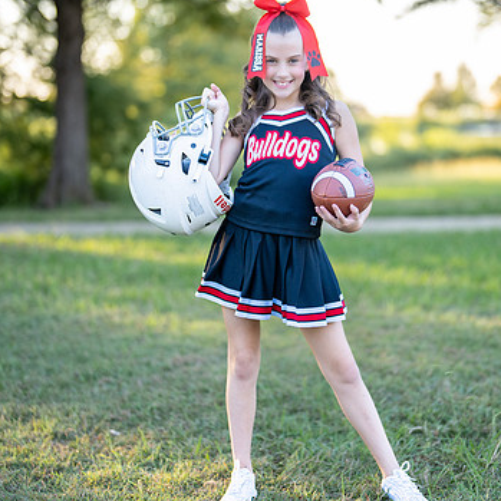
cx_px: 312
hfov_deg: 21.1
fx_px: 1343
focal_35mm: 82
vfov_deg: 21.1
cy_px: 210
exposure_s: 1/1250
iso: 200
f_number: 1.2
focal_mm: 50
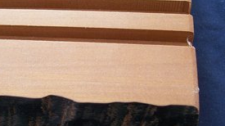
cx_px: 81
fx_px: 381
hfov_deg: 32.7
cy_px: 57
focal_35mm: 64
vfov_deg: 18.8
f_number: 2.7
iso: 80
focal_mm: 6
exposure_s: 1/35.9
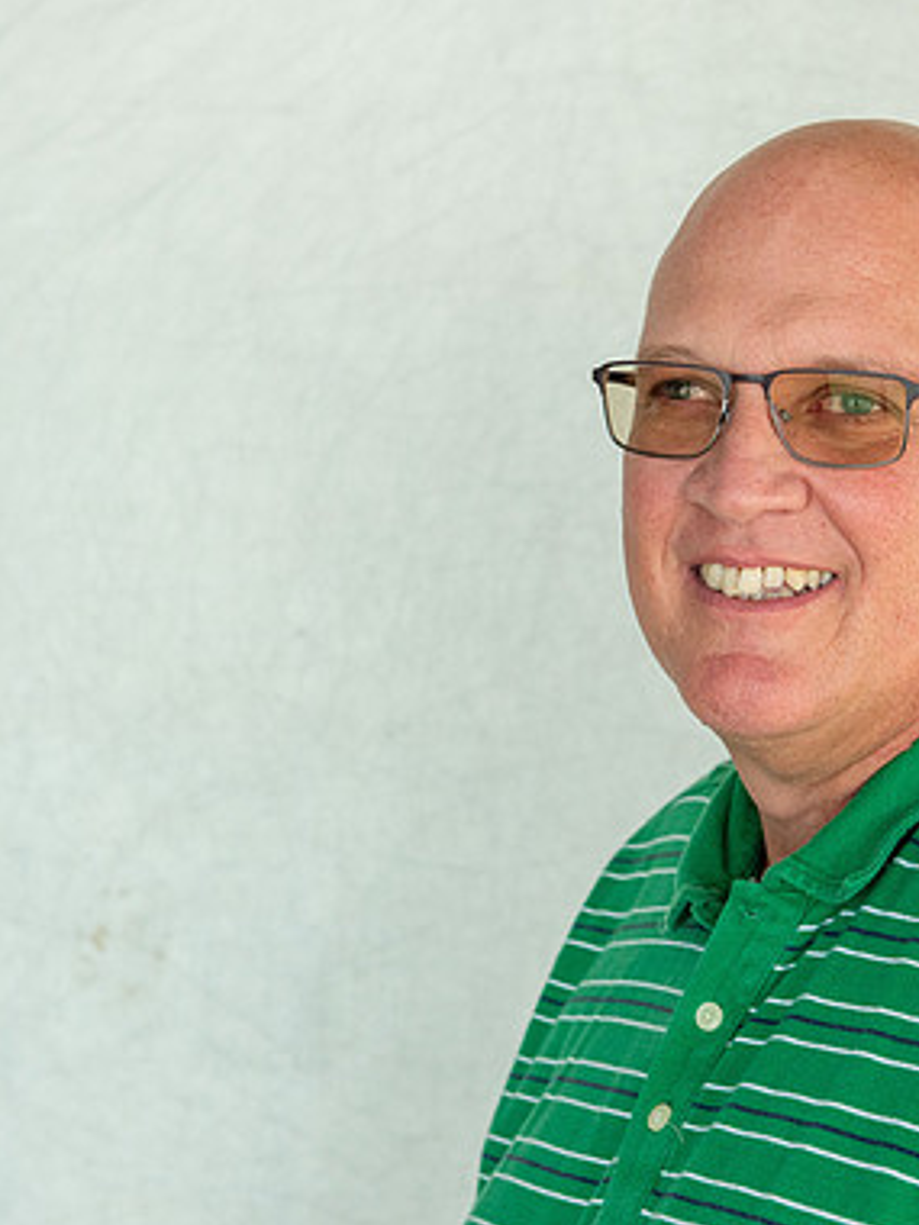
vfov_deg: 23.0
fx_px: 3009
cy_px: 619
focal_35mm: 85
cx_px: 671
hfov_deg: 17.3
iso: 1600
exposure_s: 1/640
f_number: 5.6
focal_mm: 58
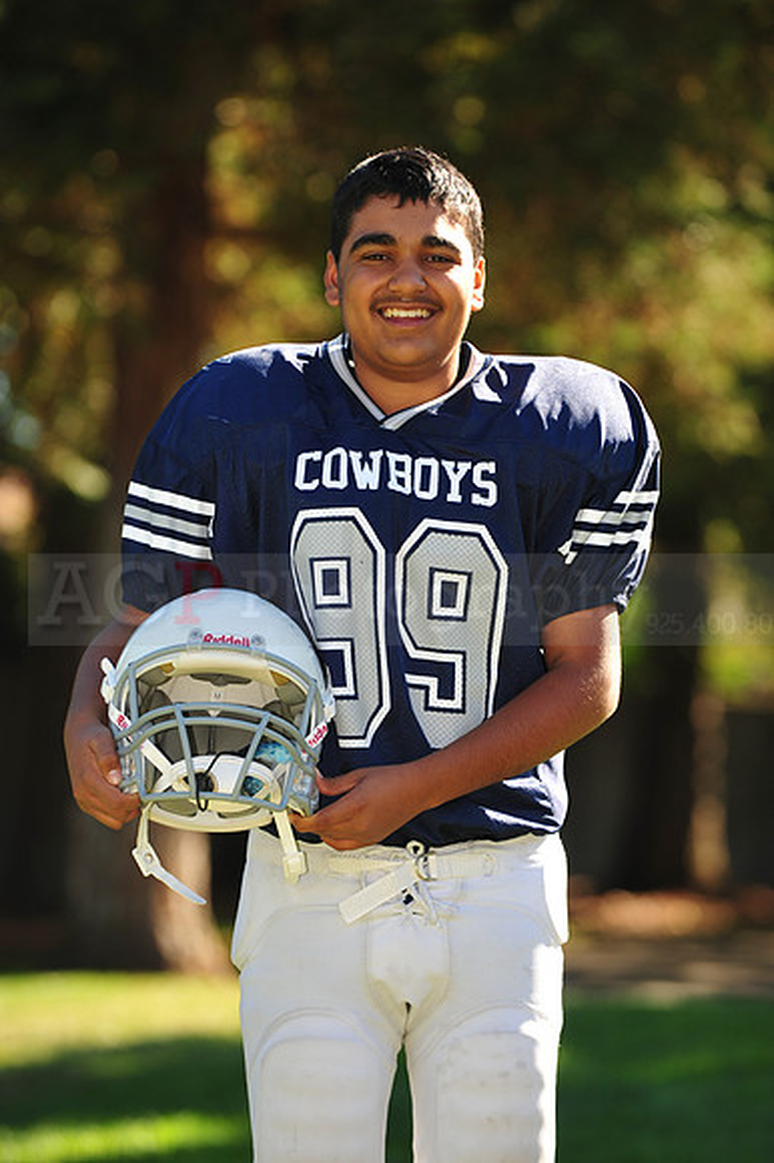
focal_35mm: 190
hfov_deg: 7.2
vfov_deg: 10.8
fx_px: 6134
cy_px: 582
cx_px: 387
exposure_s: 1/320
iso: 200
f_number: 4.5
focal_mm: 190
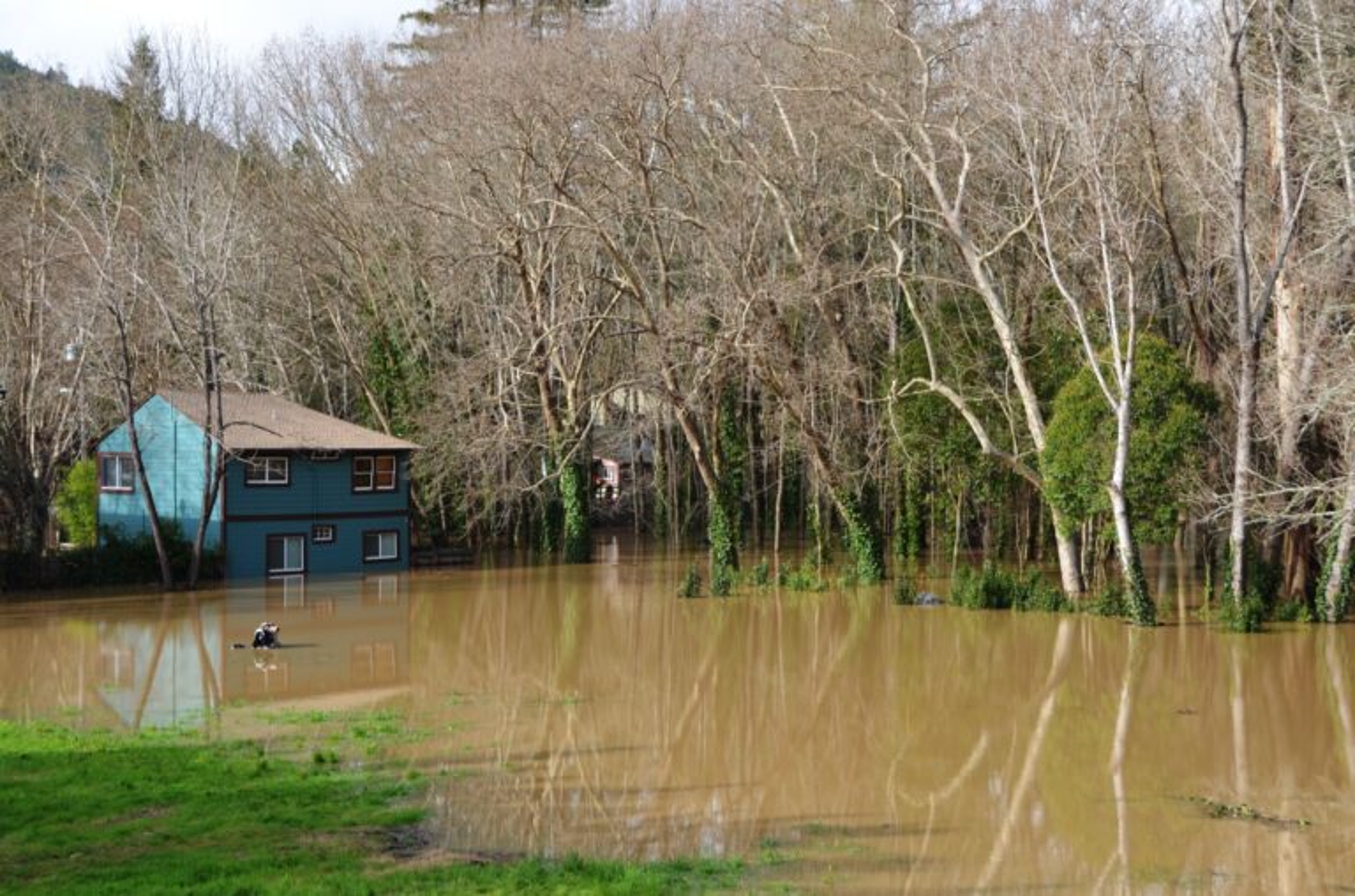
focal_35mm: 54
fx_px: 2027
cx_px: 678
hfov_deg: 37.0
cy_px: 448
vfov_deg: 24.9
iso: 200
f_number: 8
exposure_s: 1/250
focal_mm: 36
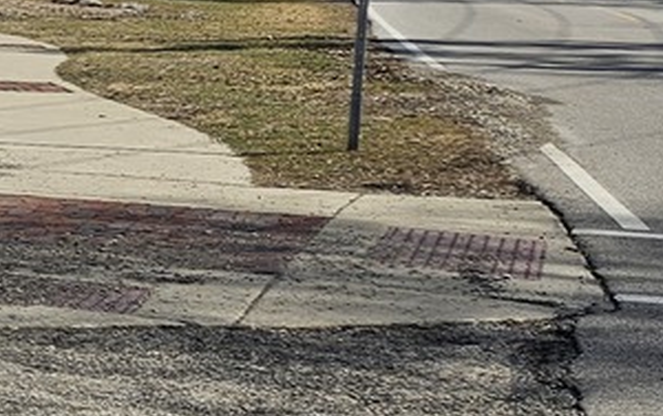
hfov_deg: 13.7
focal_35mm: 117
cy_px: -4
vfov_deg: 11.1
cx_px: -853
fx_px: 2116
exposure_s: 1/2060
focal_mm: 5.4
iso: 25
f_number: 1.8
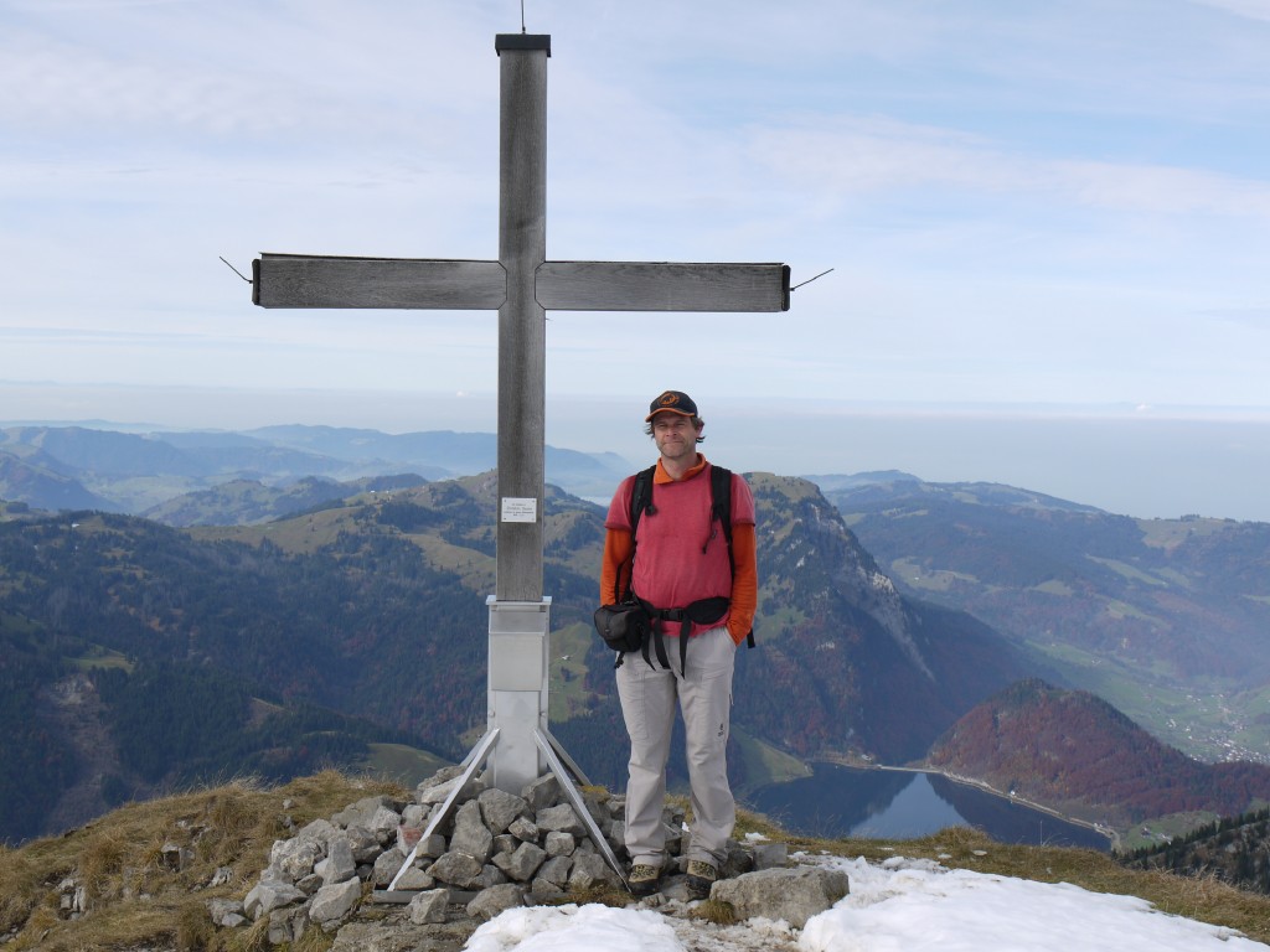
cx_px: 635
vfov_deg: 30.3
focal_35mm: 48
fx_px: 1761
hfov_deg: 39.7
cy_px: 476
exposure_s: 1/320
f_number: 8
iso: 100
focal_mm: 24
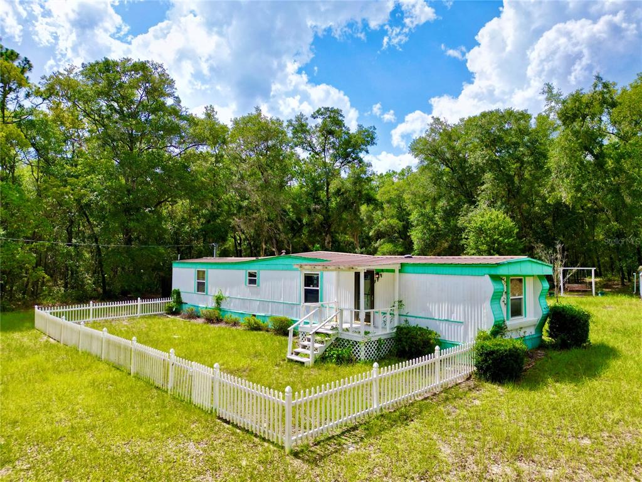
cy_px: 241
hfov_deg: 71.6
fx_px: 445
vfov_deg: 56.8
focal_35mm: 24
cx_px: 321
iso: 110
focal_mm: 6.72
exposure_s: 1/3200
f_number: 1.7
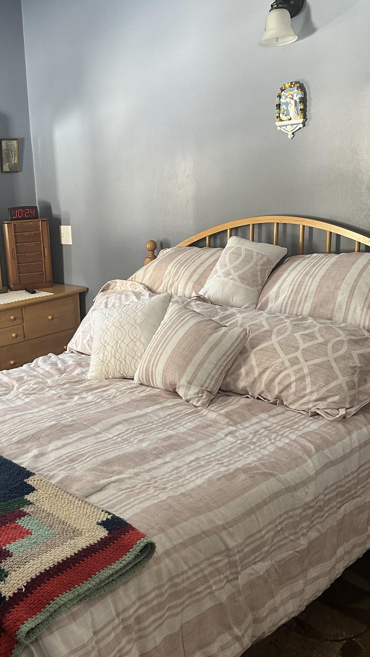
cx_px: 76
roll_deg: +3.9
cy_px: 340
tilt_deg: -14.1
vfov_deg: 56.6
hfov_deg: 32.8
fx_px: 610
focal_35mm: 35
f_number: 1.78
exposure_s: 1/60
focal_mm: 6.86
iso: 320
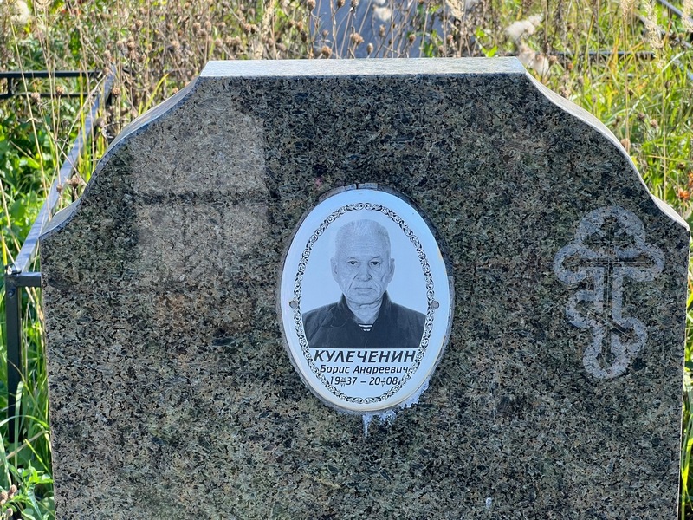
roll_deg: +0.9
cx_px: 346
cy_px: 260
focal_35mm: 77
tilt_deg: -17.7
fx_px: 1542
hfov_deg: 25.3
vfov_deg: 19.1
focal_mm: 9
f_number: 2.8
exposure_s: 1/218
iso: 32
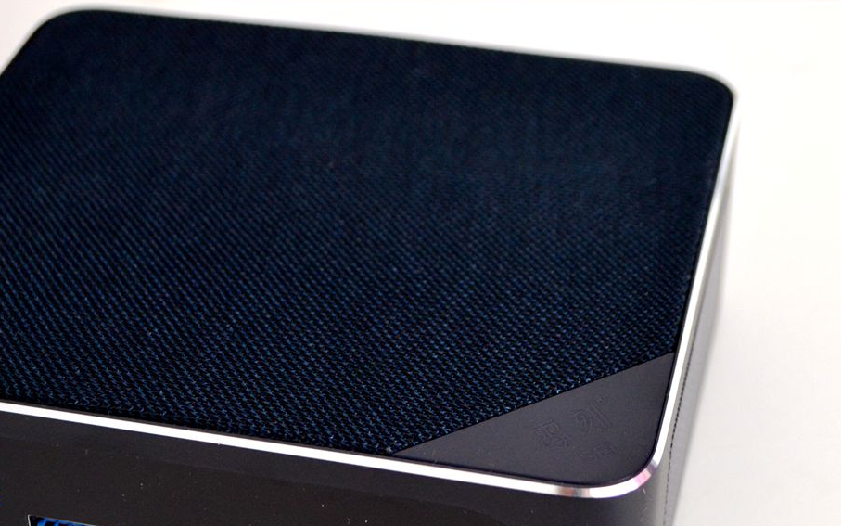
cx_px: 362
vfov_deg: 14.3
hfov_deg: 22.8
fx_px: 2086
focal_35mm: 91
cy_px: 375
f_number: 4.5
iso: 400
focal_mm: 30
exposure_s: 1/60
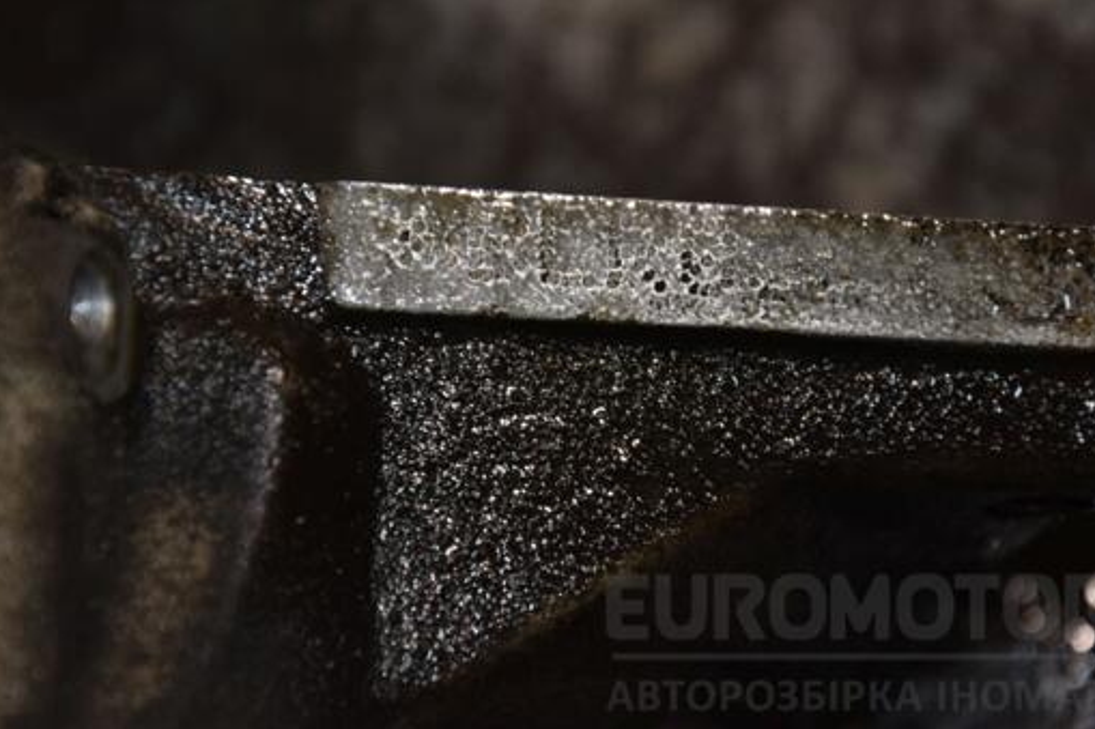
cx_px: 566
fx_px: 5643
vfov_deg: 7.4
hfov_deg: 11.1
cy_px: 320
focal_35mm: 186
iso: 800
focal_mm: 105
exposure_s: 1/60
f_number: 5.6
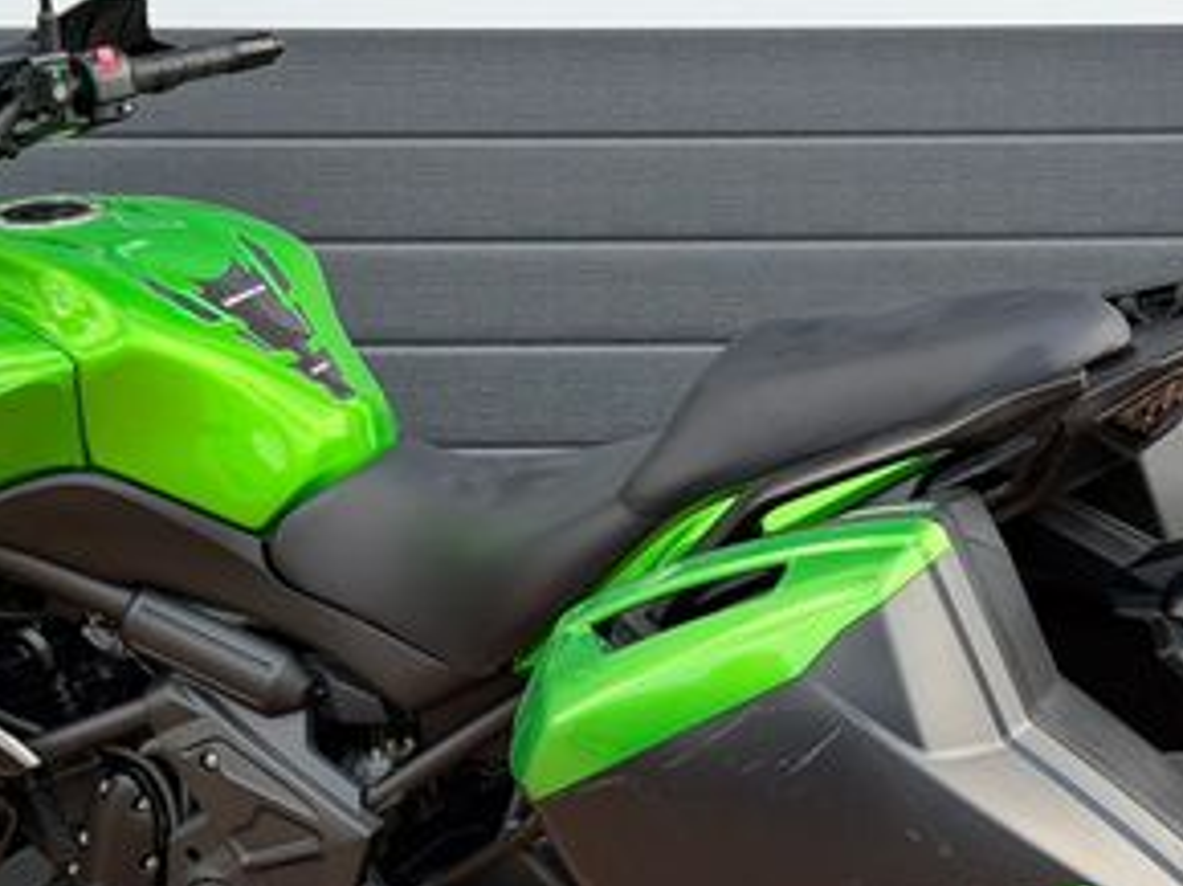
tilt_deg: -6.7
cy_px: 710
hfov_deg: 18.5
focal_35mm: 106
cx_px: 449
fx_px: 3620
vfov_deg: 13.9
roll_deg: +1.7
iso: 80
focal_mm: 6.76
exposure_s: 1/534
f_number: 1.78
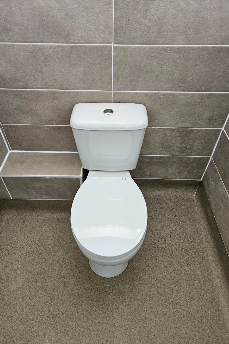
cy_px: 172
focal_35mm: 24
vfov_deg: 73.8
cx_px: 115
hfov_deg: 53.1
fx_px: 229
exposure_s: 1/100
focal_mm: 5.4
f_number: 1.8
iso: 250
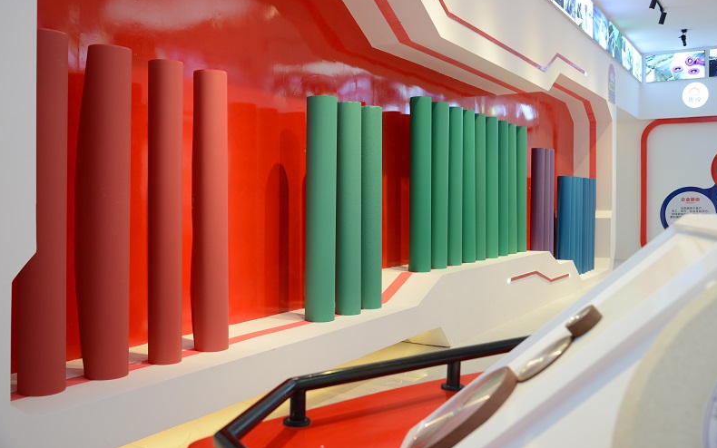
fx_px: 645
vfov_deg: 38.3
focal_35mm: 33
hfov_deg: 58.1
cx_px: 358
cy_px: 208
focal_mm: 32
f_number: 5.6
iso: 800
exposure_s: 1/60
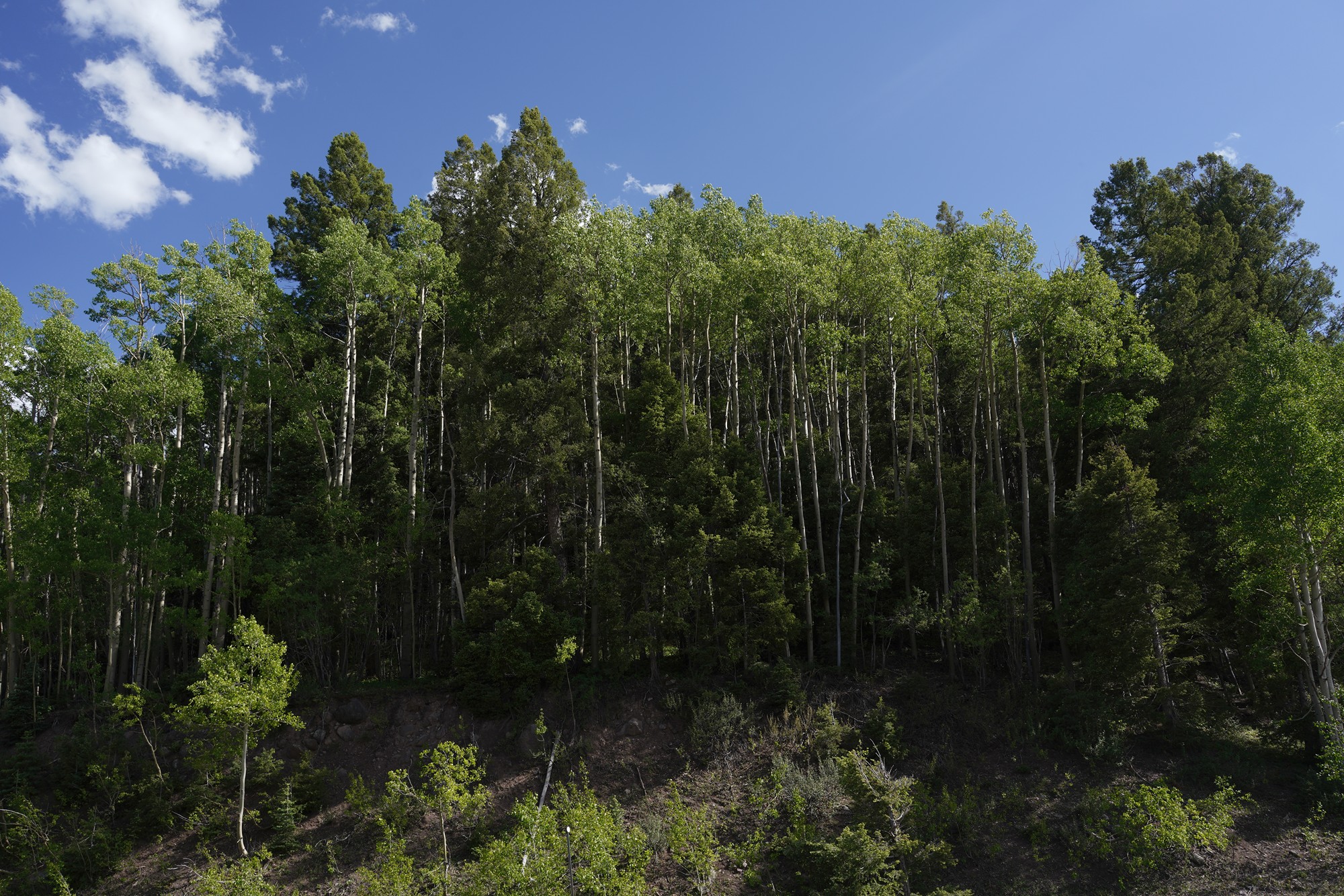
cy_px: 448
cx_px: 672
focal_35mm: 28
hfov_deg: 65.5
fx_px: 1045
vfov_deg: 46.4
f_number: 10
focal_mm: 28
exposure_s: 1/160
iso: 80
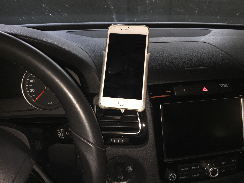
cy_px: 92
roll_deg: -7.5
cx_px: 122
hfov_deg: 61.7
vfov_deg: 48.2
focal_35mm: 29
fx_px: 204
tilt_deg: -24.0
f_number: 2.2
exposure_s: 1/33
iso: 50
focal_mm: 4.15
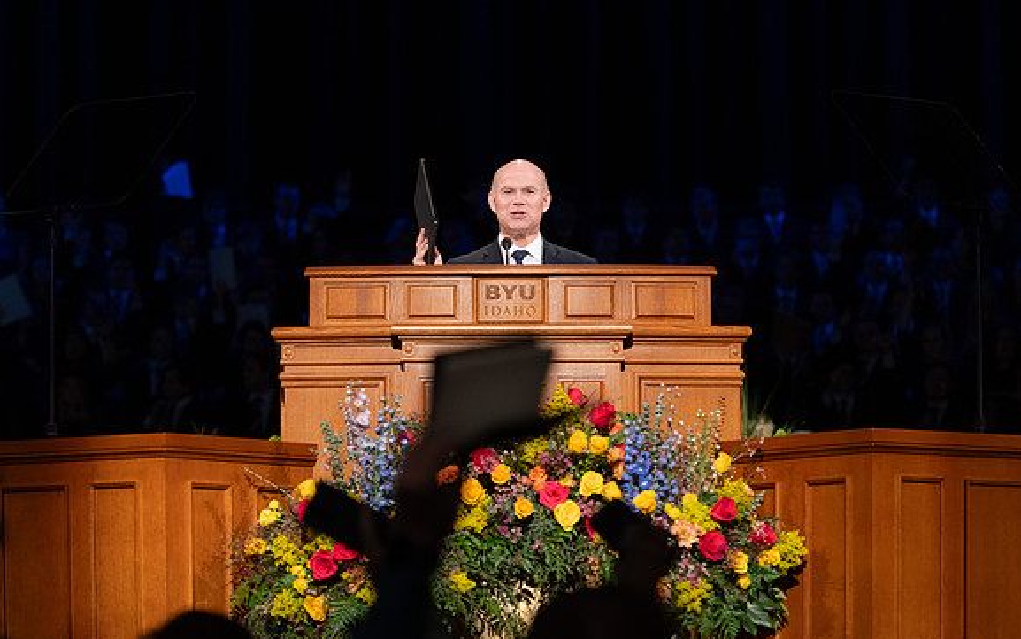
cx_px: 508
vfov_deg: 9.0
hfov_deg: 14.4
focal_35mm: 145
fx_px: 4036
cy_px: 312
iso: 1000
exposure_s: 1/320
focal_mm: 122
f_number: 3.2
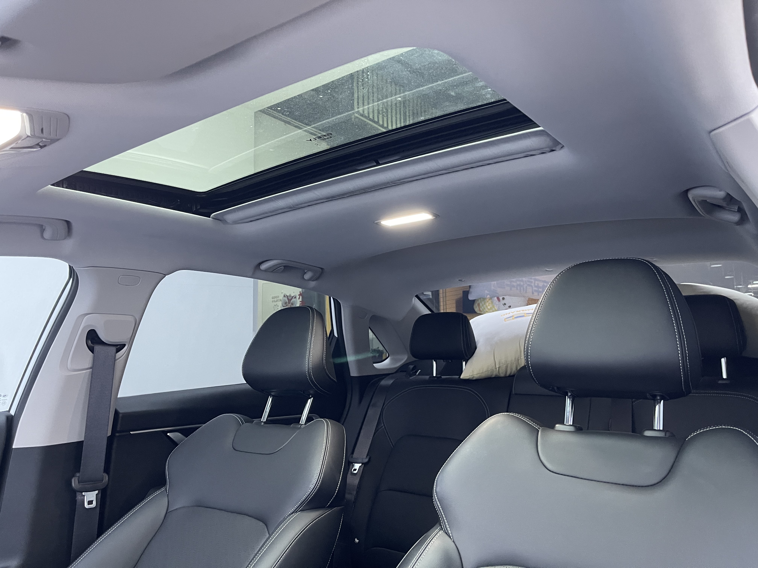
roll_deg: +0.4
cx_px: 379
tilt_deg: +6.7
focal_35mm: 25
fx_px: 547
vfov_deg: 54.9
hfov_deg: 69.4
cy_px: 284
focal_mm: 5.1
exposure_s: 1/33
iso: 400
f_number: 1.6
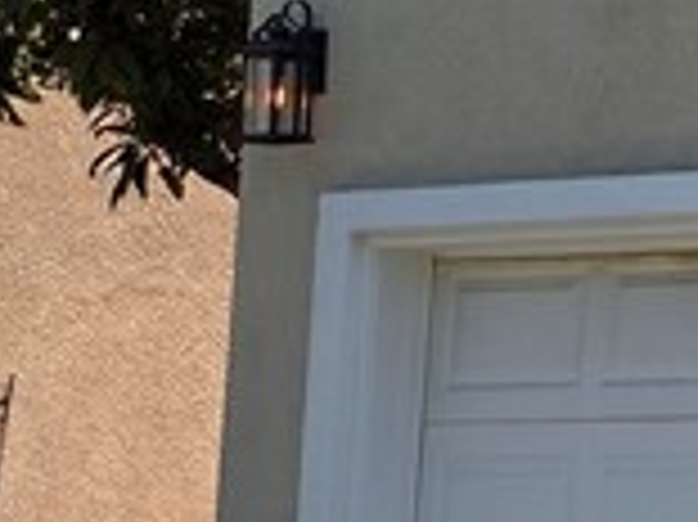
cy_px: -76
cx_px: 1792
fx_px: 3063
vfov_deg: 9.6
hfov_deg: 10.7
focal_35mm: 152
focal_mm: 5.4
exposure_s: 1/3569
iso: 80
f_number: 1.8
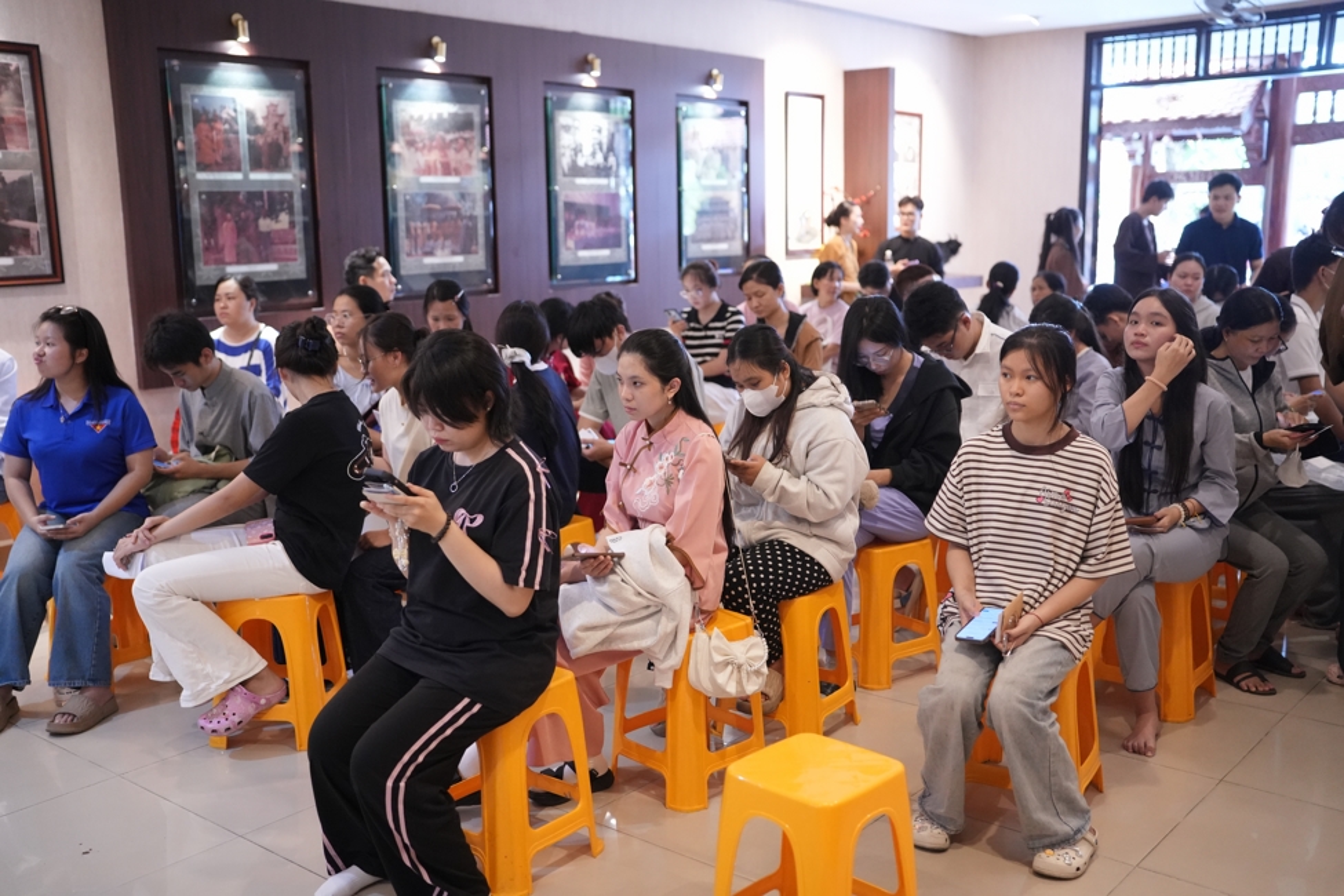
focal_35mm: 35
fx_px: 1307
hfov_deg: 54.4
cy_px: 448
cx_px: 672
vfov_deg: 37.9
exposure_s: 1/200
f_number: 2
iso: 5000
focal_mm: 35
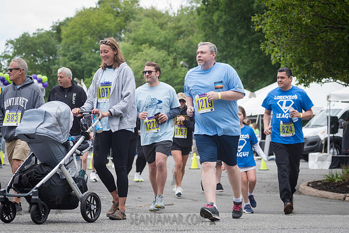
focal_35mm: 92
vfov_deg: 14.8
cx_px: 197
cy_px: 110
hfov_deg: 22.1
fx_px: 895
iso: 400
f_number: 4
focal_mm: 80
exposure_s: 1/1000
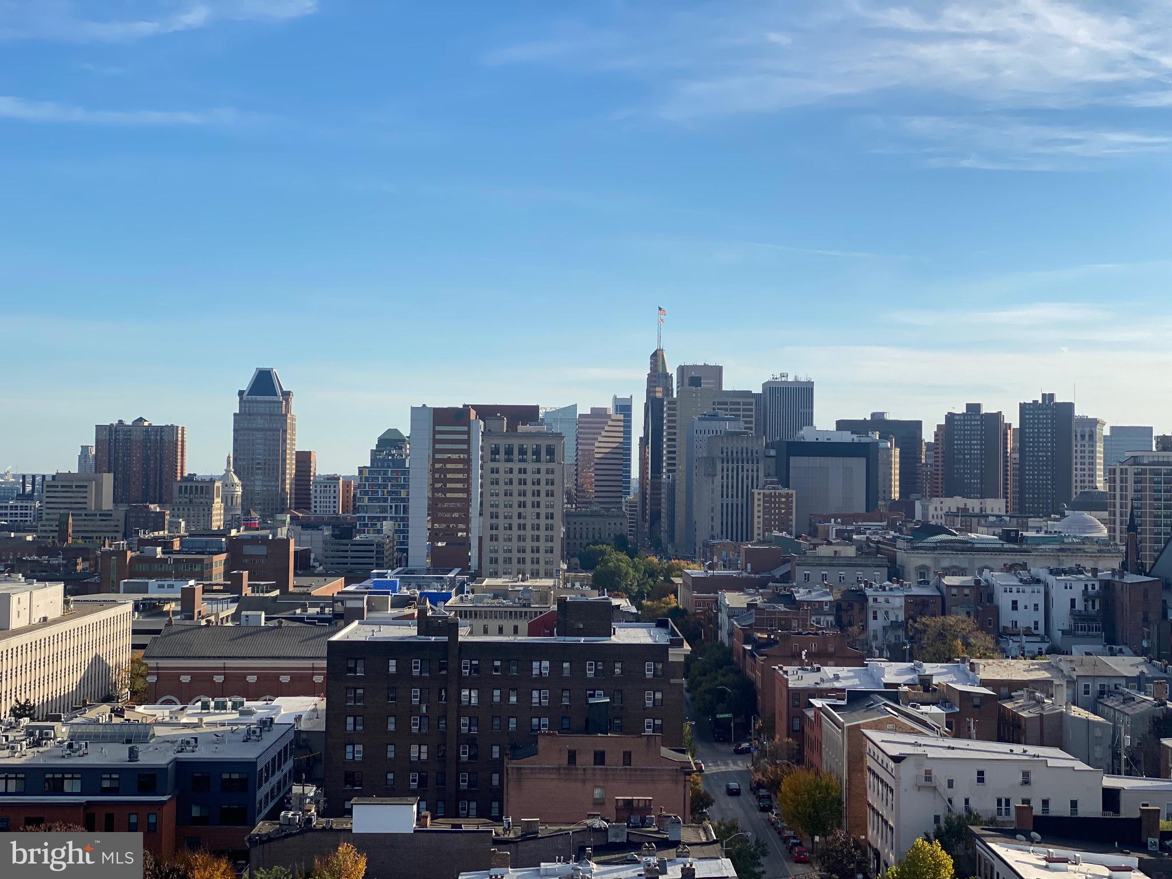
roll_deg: -0.2
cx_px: 586
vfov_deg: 28.0
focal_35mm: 52
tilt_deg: -1.3
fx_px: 1761
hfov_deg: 36.8
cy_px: 440
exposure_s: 1/1916
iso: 20
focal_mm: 6
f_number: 2
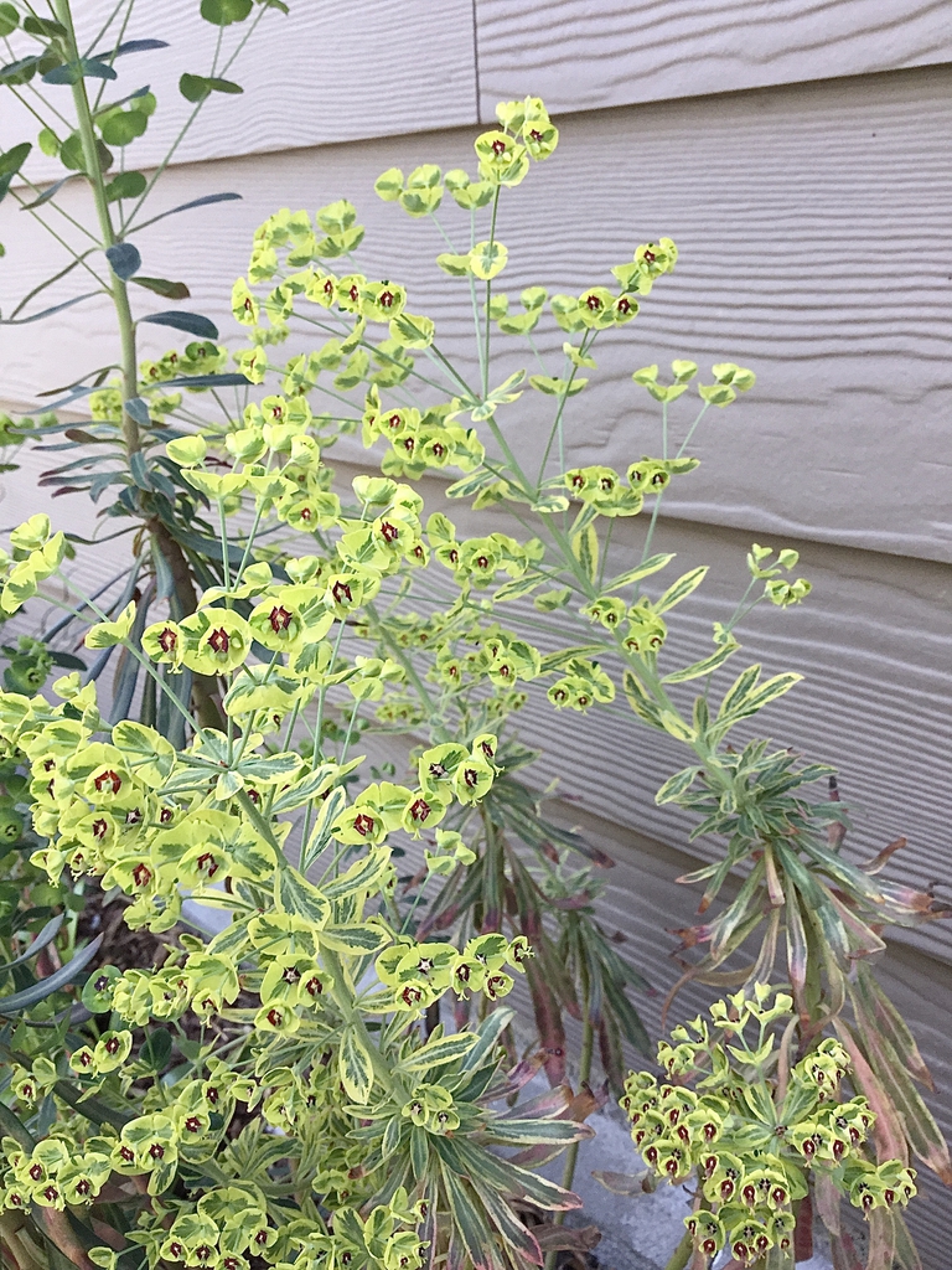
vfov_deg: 58.4
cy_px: 635
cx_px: 476
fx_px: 1137
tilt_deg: -20.7
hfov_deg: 45.4
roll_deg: +4.5
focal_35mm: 31
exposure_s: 1/120
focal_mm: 3.3
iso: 40
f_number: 2.4
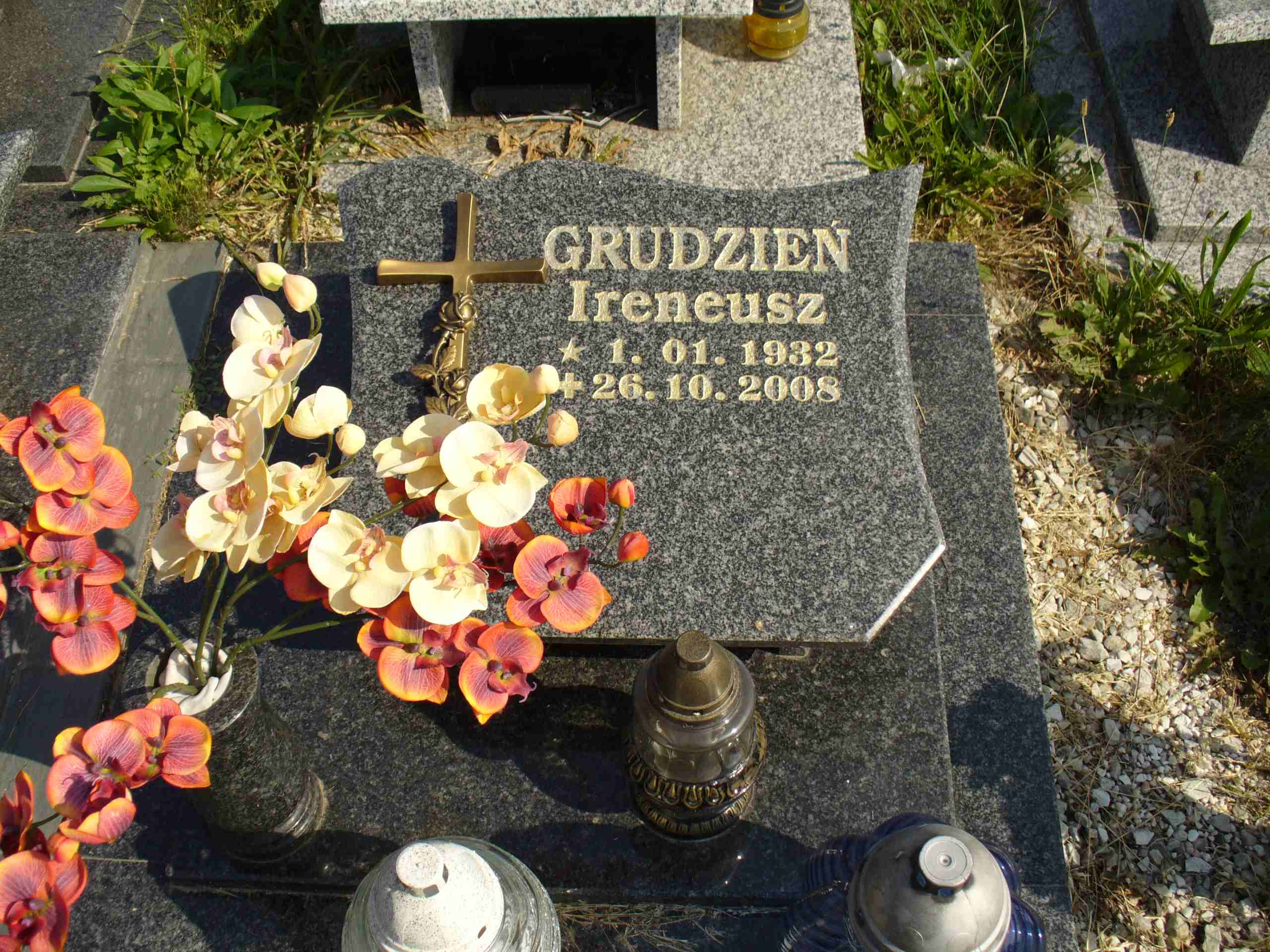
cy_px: 476
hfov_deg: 50.1
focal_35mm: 37
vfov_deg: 38.7
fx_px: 1357
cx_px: 635
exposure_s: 1/400
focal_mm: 6.1
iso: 80
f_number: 5.6
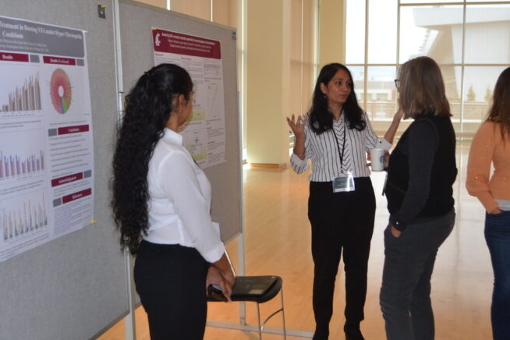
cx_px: 255
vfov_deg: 28.6
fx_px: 666
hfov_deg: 41.9
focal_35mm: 47
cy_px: 141
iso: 720
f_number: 3.8
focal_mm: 20
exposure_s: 1/60
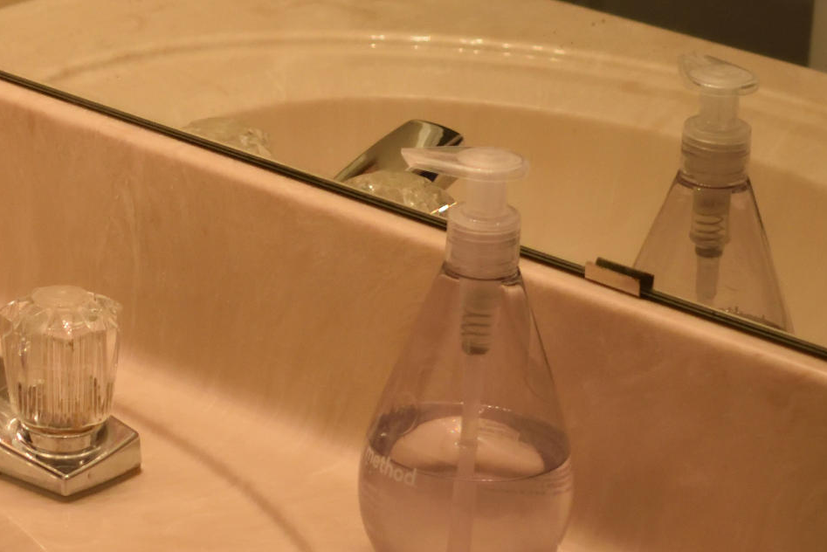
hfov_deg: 13.2
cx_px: -152
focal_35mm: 152
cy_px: -56
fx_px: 3493
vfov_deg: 9.0
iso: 800
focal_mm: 32
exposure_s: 1/60
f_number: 4.5
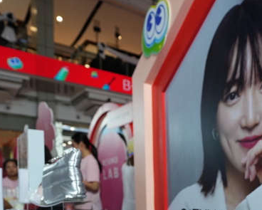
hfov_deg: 44.6
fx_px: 303
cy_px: 206
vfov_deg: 35.0
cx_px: 209
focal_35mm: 39
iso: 320
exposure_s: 1/160
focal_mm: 17
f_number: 4
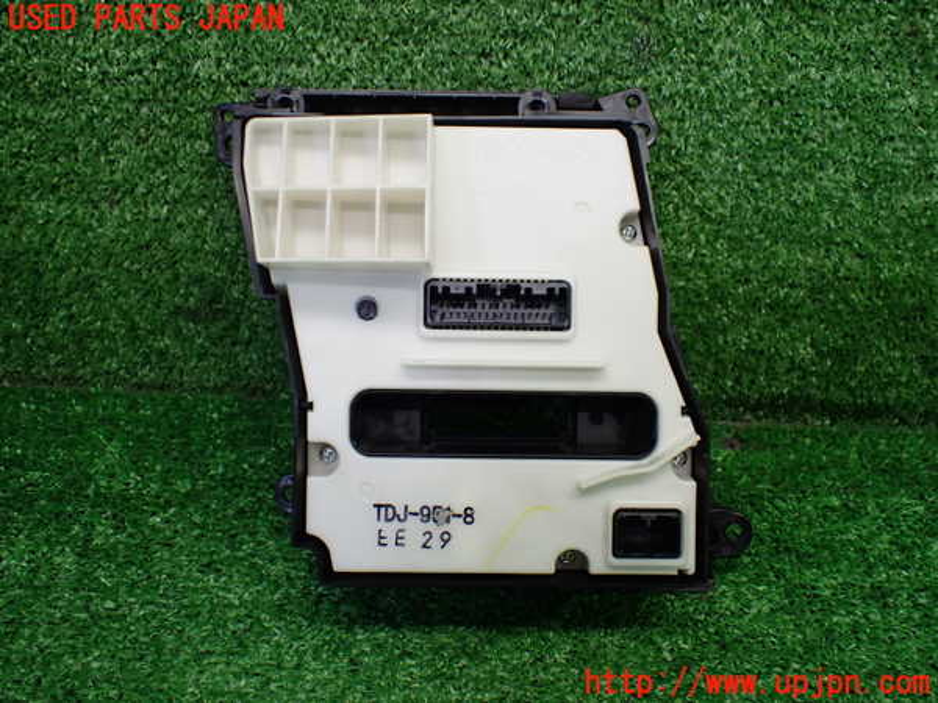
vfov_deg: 46.8
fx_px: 813
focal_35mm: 30
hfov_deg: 60.0
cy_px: 352
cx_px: 469
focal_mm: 5.4
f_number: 2.3
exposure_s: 1/125
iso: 320
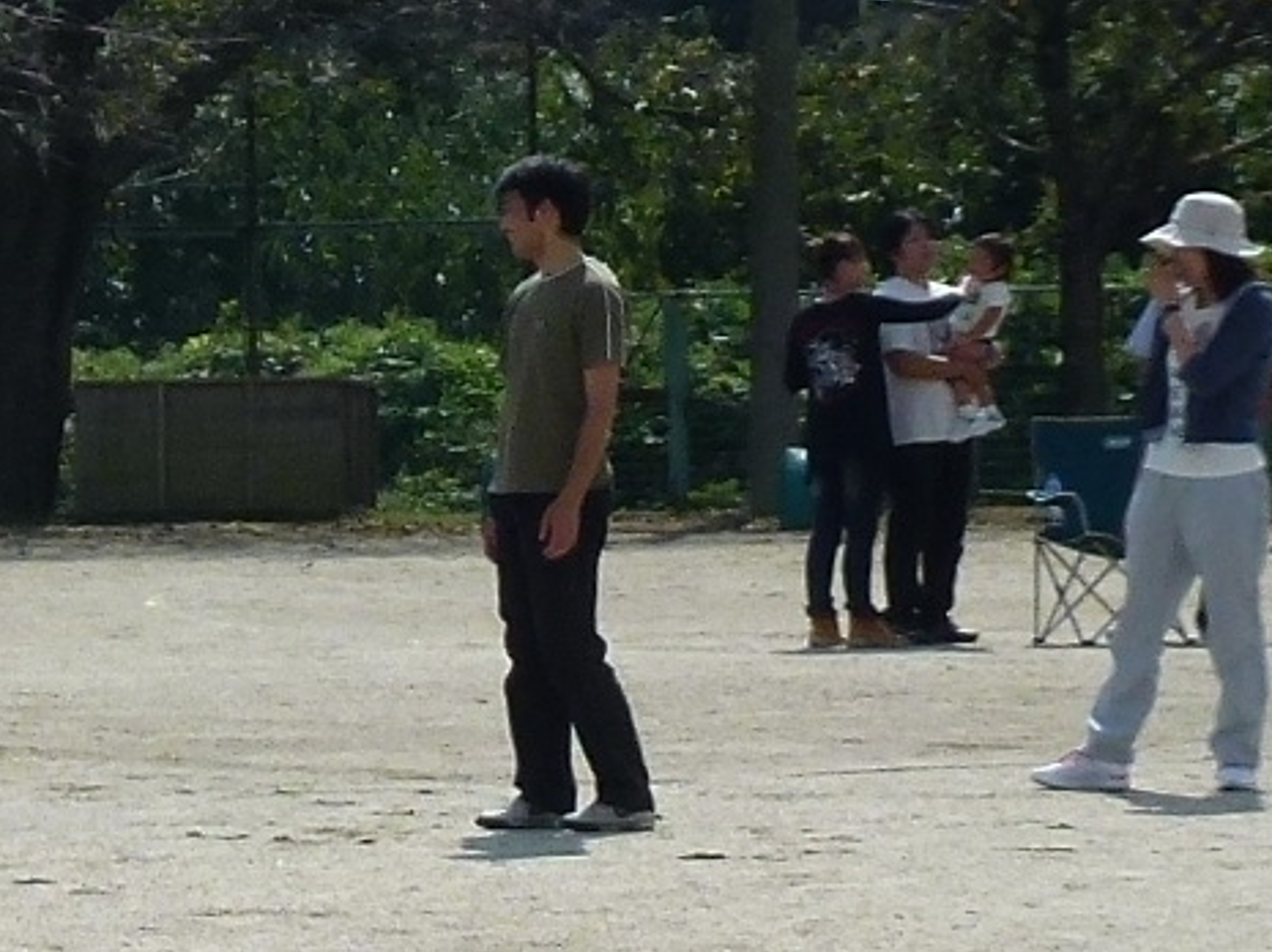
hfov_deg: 7.7
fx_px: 9106
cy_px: 1050
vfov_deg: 6.0
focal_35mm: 248
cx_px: -1149
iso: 100
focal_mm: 8
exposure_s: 1/1300
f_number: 4
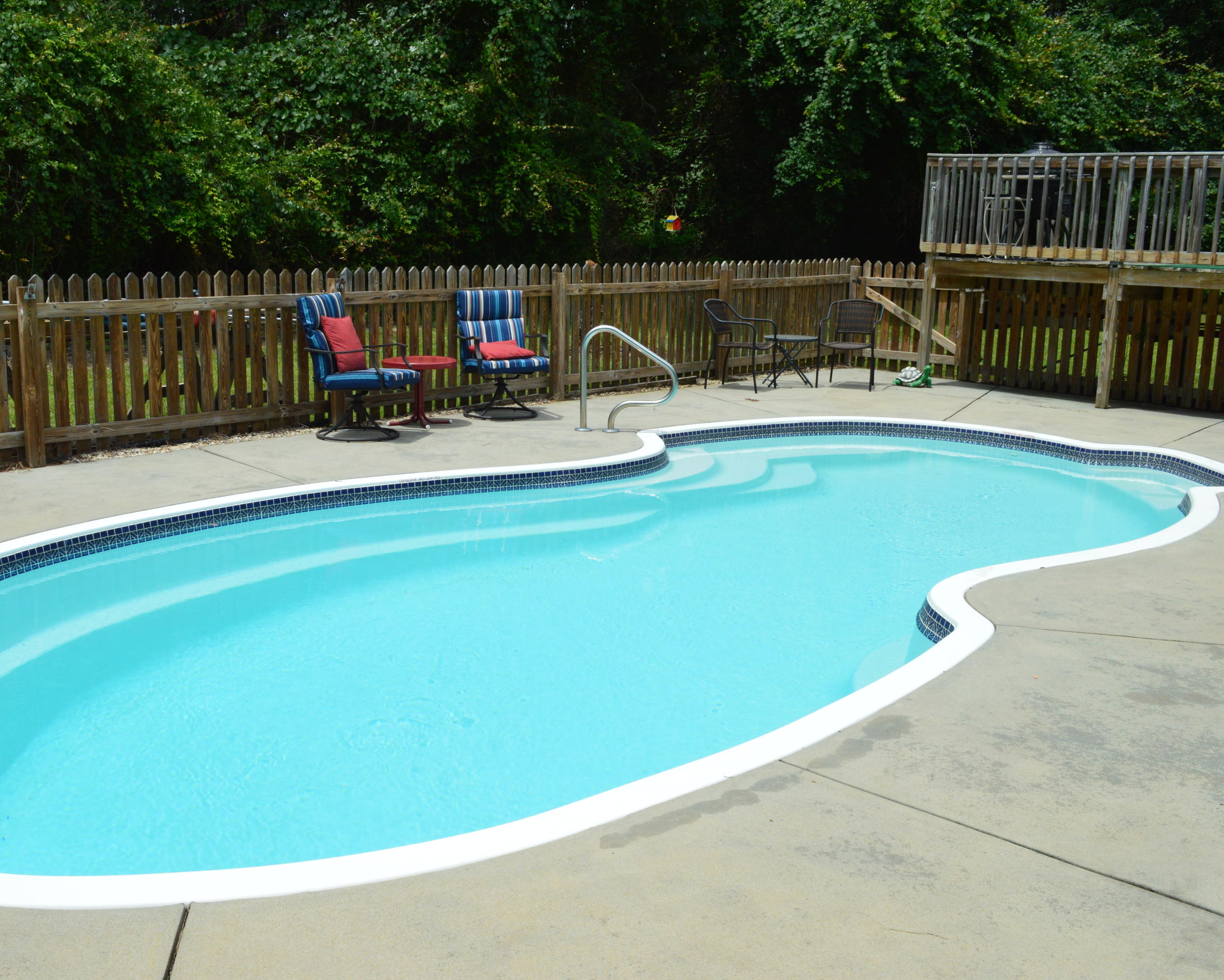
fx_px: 1232
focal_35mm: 34
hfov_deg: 52.5
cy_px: 489
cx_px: 487
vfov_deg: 43.4
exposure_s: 1/500
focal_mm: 20
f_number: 11
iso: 400
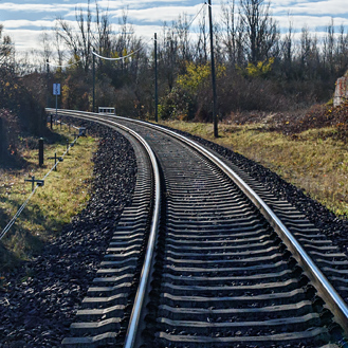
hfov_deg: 18.6
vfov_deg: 18.6
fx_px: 1058
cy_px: 94
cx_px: 116
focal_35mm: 93
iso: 200
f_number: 9
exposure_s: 1/2000
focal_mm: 20
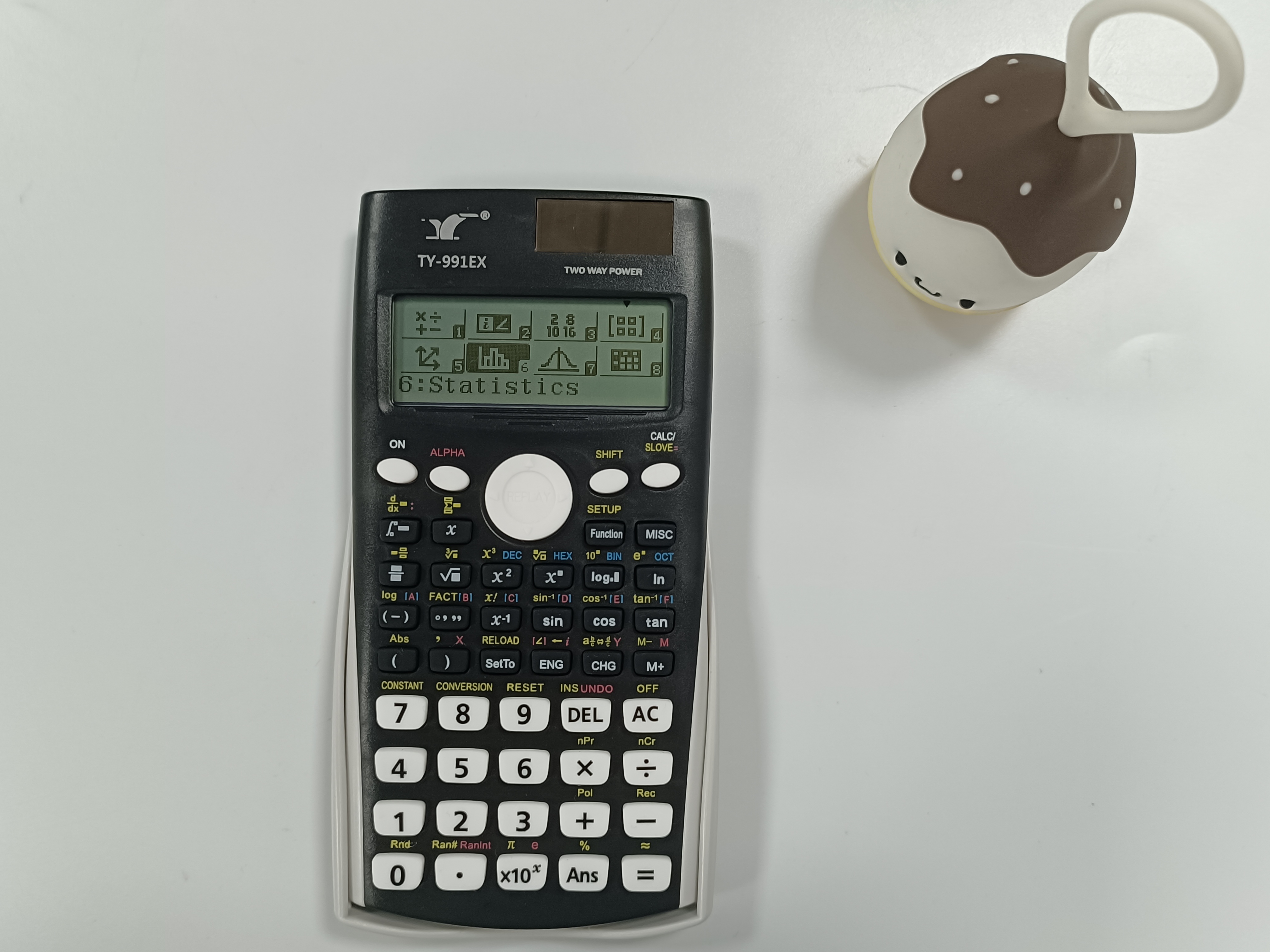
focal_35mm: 27
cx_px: 635
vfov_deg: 51.4
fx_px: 991
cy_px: 476
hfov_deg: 65.3
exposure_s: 1/50
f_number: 1.9
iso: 750
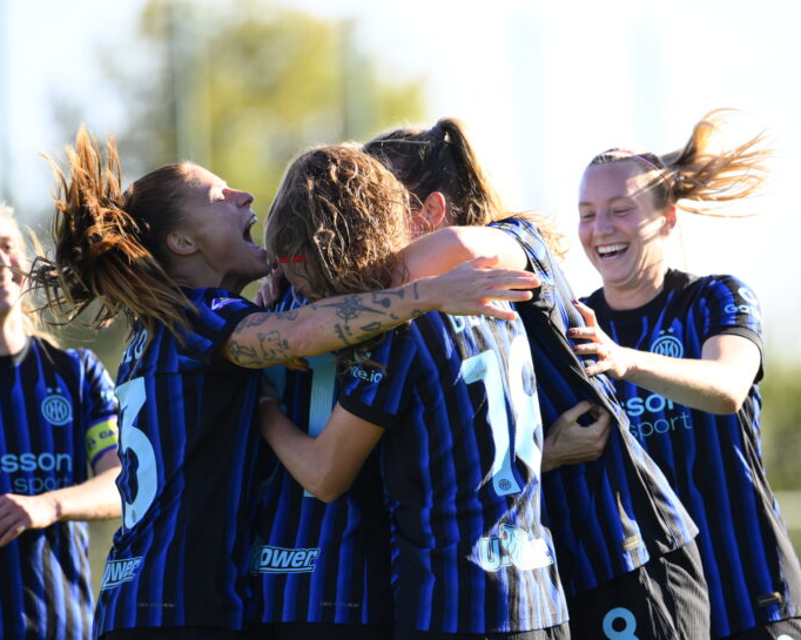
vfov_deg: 2.7
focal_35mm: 564
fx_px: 13365
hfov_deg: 3.4
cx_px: 494
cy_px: 373
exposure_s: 1/1000
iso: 640
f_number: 4.5
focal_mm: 400
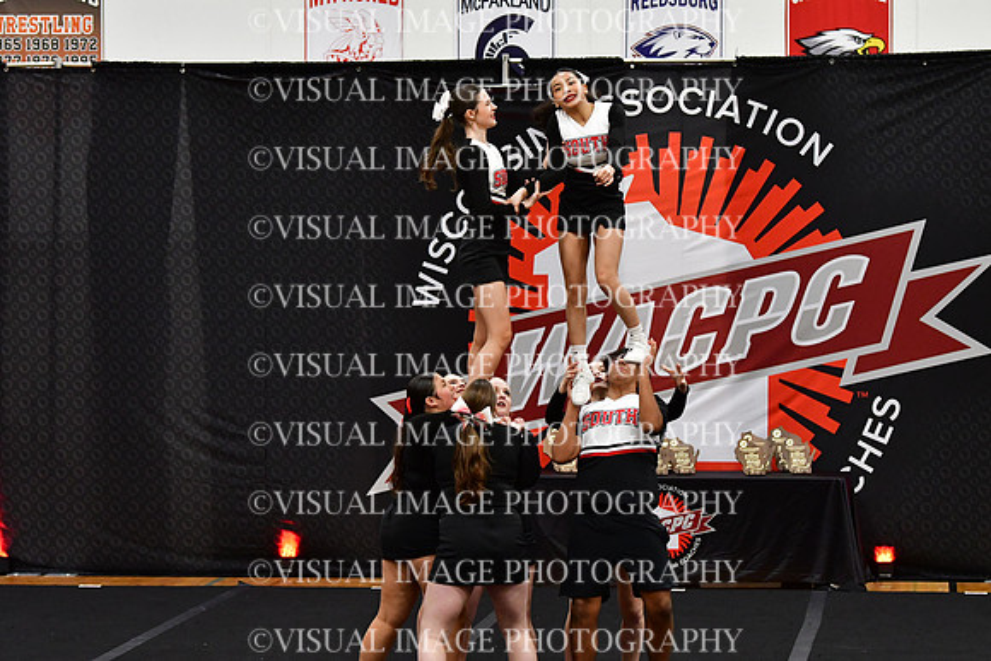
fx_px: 3910
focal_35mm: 142
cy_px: 330
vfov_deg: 9.7
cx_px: 496
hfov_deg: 14.4
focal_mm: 95
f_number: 3.5
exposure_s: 1/500
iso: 4000
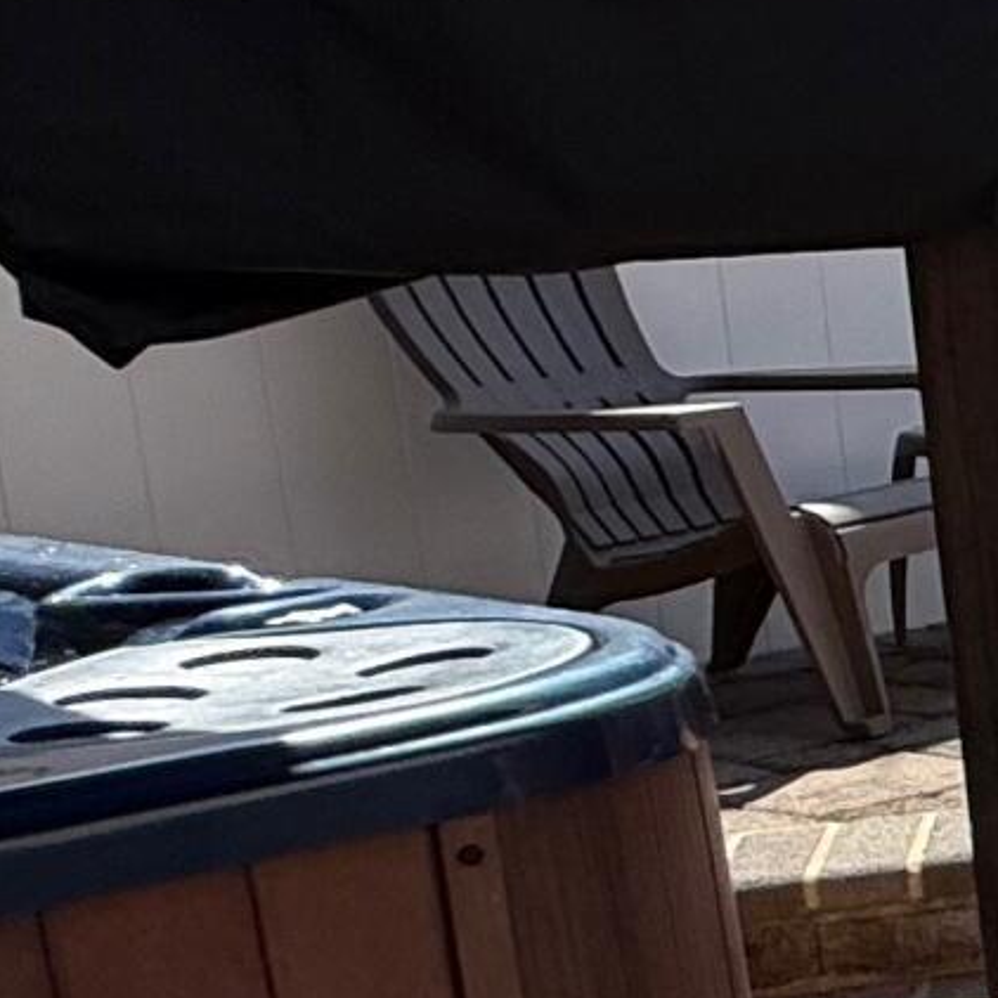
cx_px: 2672
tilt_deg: -11.2
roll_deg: -1.4
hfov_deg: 12.7
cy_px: 582
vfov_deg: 19.7
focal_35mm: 88
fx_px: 2870
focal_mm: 2.22
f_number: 2.2
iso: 50
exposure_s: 1/1189
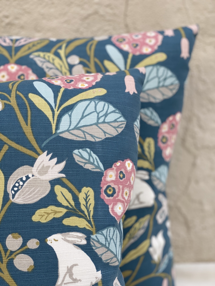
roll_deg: +0.5
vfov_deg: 36.8
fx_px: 431
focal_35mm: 52
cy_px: 143
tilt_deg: -17.8
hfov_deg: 28.0
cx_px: 108
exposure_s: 1/242
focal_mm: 6
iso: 20
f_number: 2
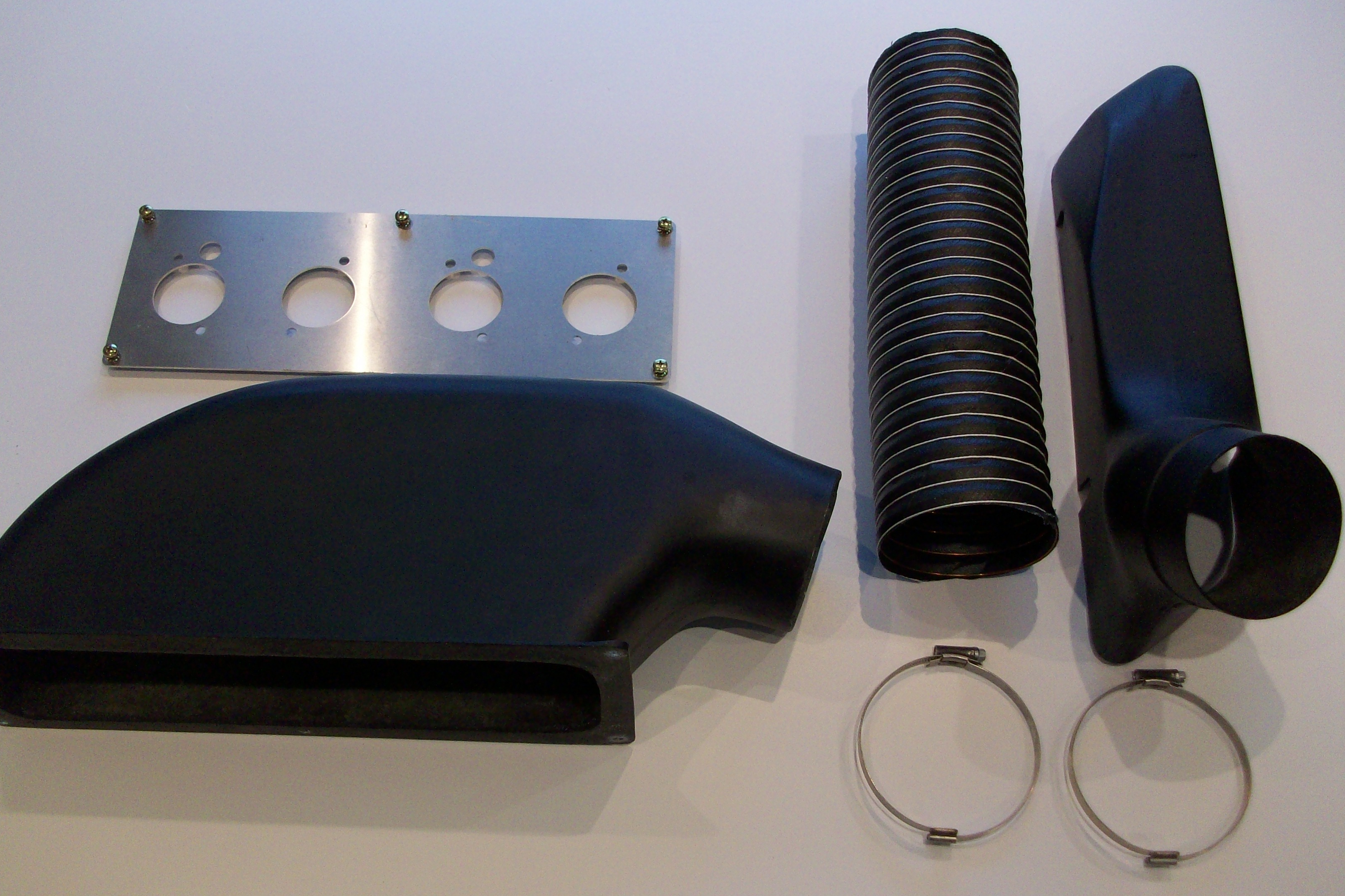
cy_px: 471
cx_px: 667
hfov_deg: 53.1
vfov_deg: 36.9
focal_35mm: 36
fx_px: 1345
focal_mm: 5.7
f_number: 2.8
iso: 160
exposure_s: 1/60
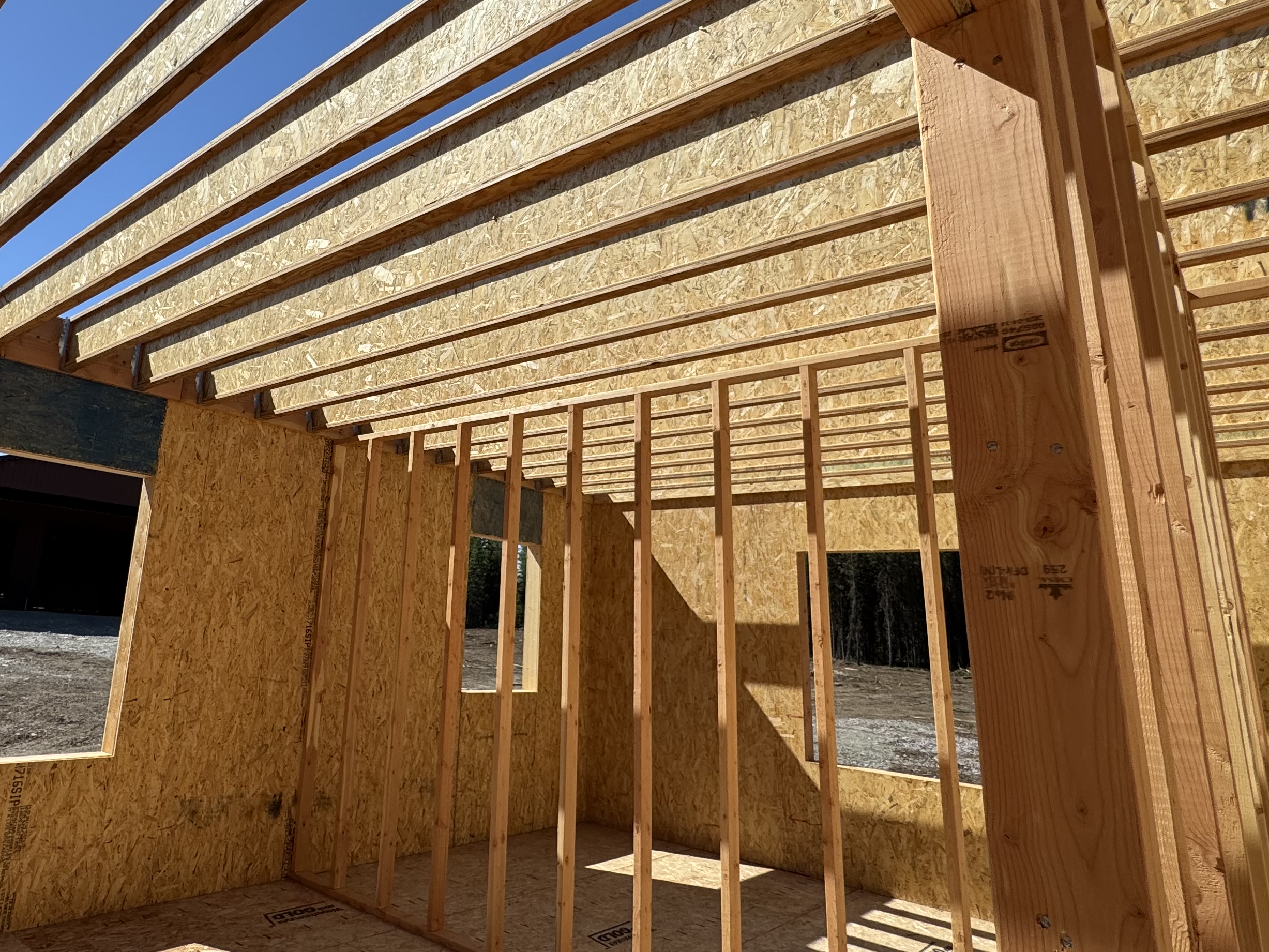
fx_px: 843
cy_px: 412
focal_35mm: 23
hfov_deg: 72.3
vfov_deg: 58.7
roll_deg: -4.2
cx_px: 451
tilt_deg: +15.1
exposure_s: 1/2415
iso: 50
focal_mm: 2.22
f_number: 2.2
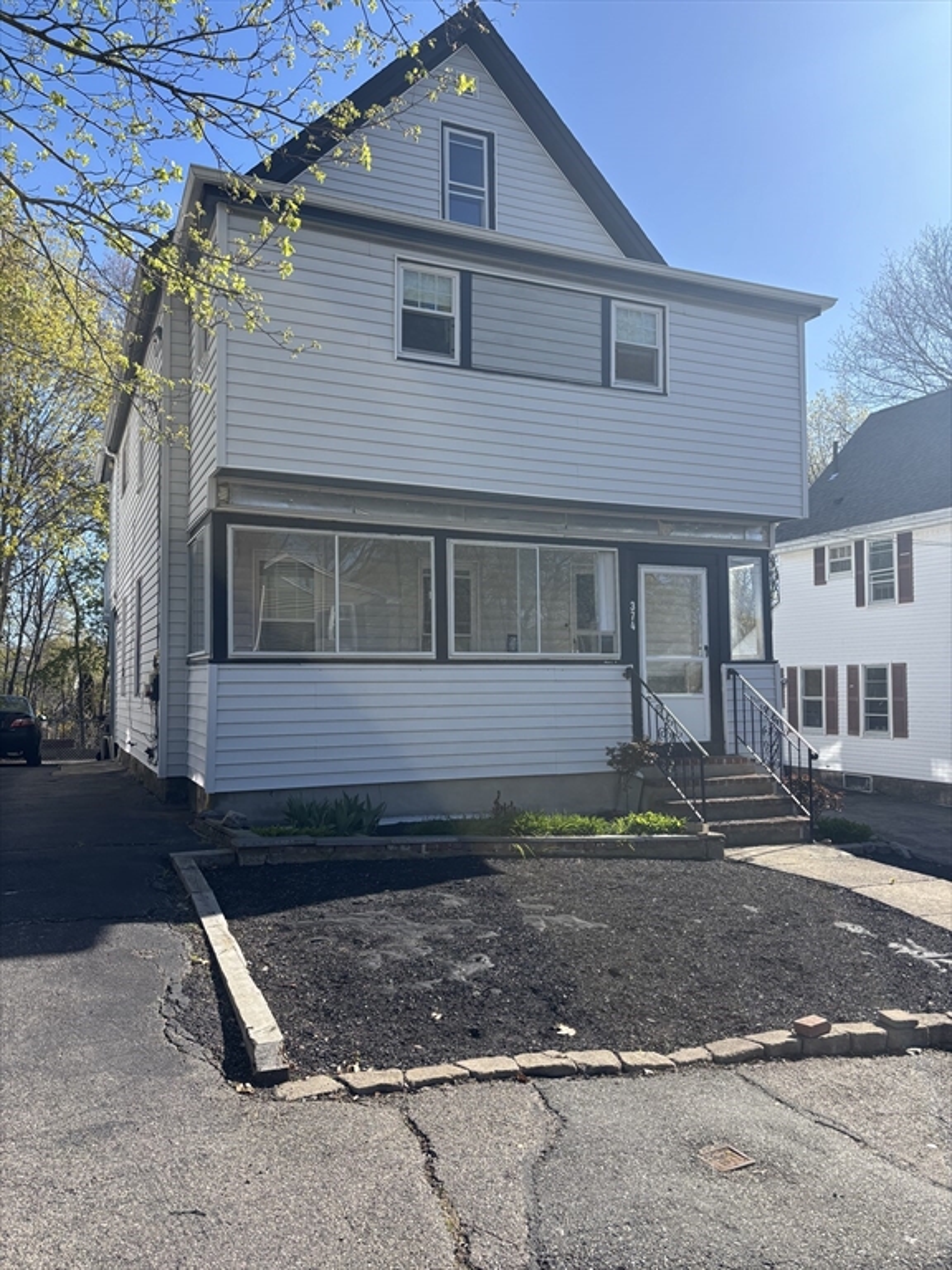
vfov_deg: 67.3
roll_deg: -0.2
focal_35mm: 26
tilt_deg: +2.8
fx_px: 953
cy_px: 635
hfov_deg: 53.1
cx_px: 476
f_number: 1.6
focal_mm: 5.96
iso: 50
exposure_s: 1/1845
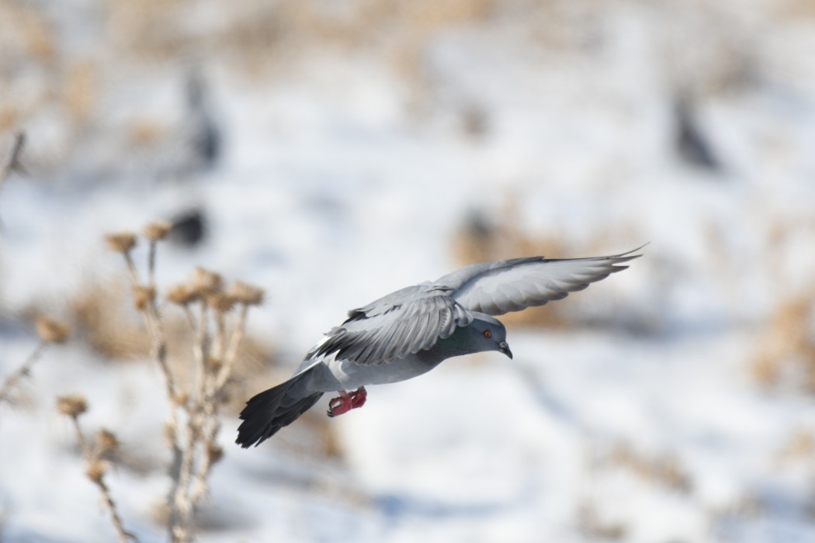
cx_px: 408
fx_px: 16299
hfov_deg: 2.9
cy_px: 272
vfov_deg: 1.9
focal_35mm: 720
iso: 400
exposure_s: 1/2500
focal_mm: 480
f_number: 5.6
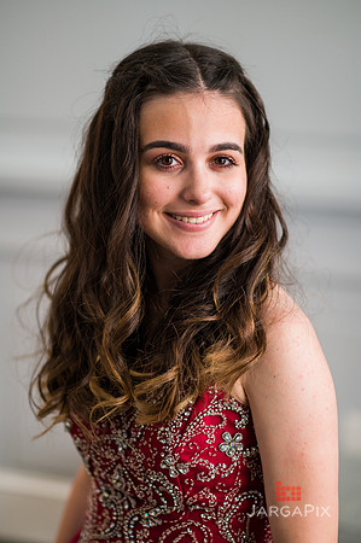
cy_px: 272
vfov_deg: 23.9
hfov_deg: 16.0
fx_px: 1281
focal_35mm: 85
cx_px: 180
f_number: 2
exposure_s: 1/200
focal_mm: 85
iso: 320
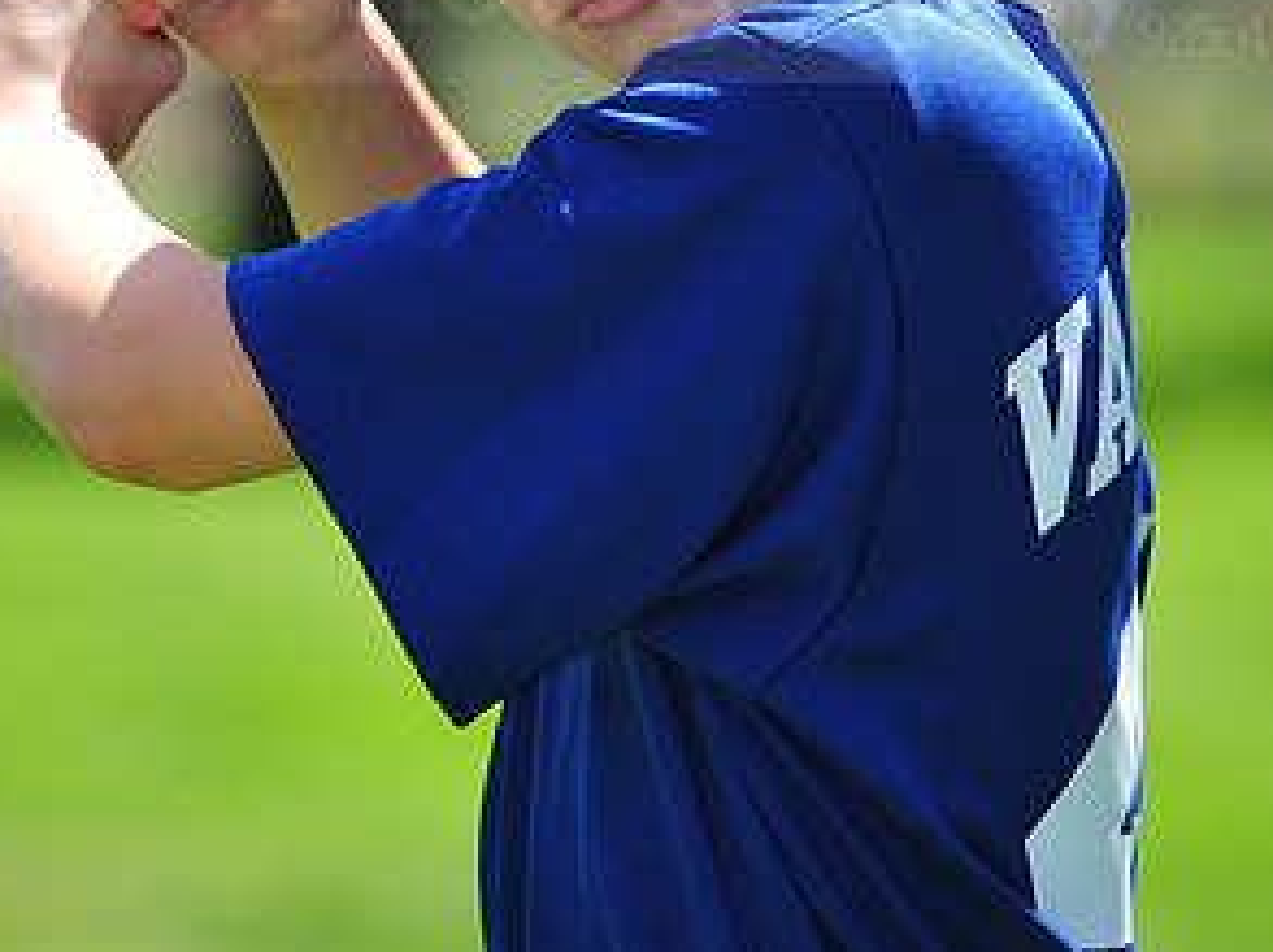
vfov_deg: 3.9
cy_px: -57
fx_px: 13994
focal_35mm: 381
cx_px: 578
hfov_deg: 5.2
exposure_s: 1/640
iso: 200
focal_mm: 200
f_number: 4.5
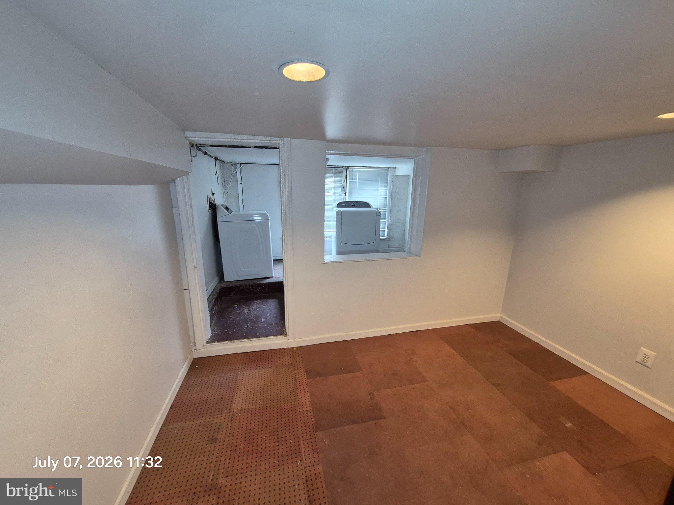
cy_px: 252
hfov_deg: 106.2
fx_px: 253
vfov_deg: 89.9
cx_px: 337
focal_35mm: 13
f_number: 2.2
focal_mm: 1.74
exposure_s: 1/62
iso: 500
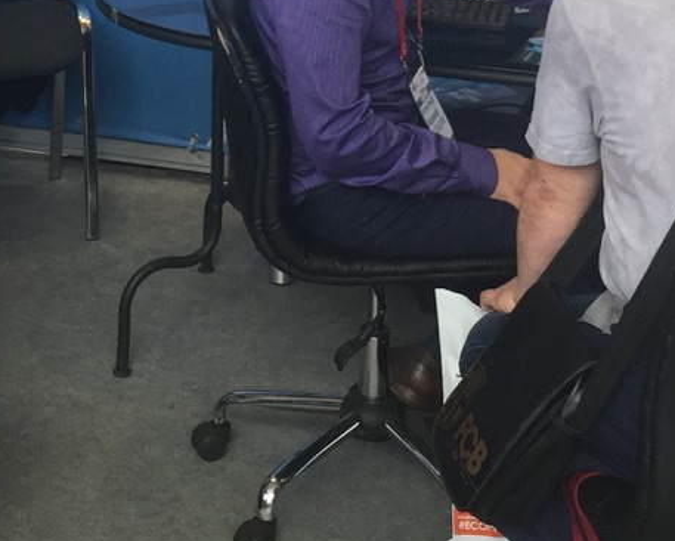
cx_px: 245
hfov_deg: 19.3
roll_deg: -1.2
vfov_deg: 14.7
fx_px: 1979
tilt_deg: -9.9
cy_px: -208
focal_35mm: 99
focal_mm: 4.15
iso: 40
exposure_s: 1/100
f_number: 2.2
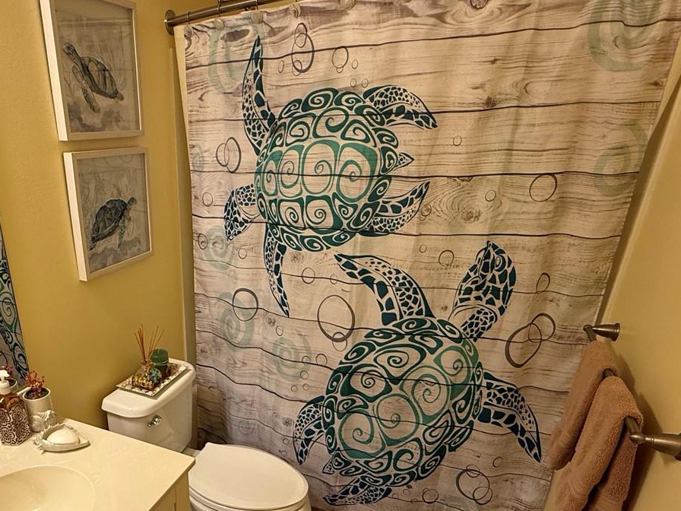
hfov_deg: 67.1
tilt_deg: -23.1
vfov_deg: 53.6
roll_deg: +1.2
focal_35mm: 25
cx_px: 217
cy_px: 349
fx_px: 492
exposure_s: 1/60
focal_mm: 2.22
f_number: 2.2
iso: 200
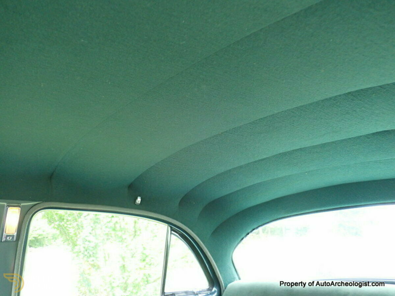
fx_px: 342
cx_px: 198
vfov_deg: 46.8
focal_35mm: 30
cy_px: 148
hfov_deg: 60.0
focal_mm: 5.4
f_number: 2.3
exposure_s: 1/30
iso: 320
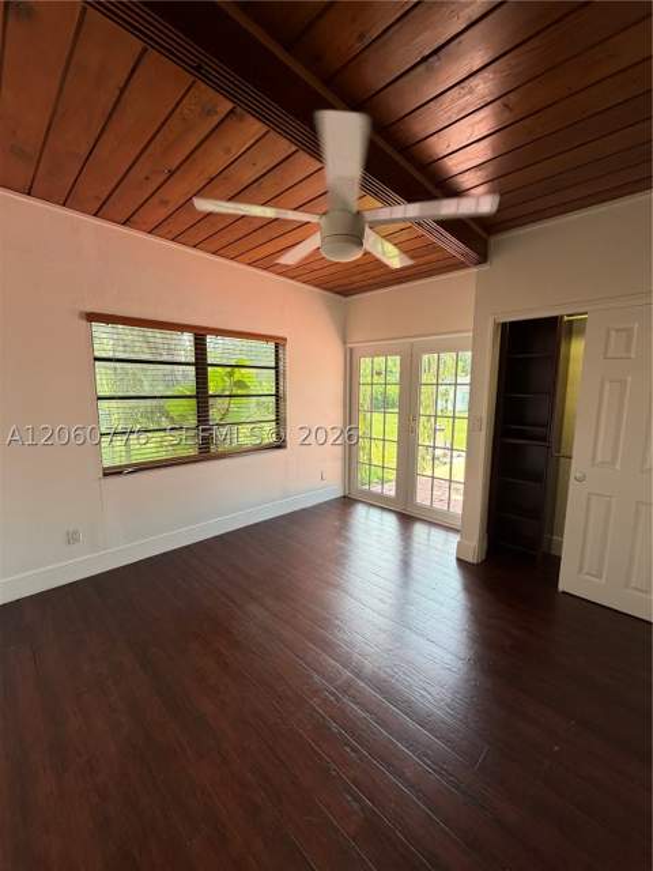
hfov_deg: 85.7
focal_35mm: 14
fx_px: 352
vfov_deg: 102.1
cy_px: 436
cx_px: 326
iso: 160
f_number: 2.2
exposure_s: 1/121
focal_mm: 2.22
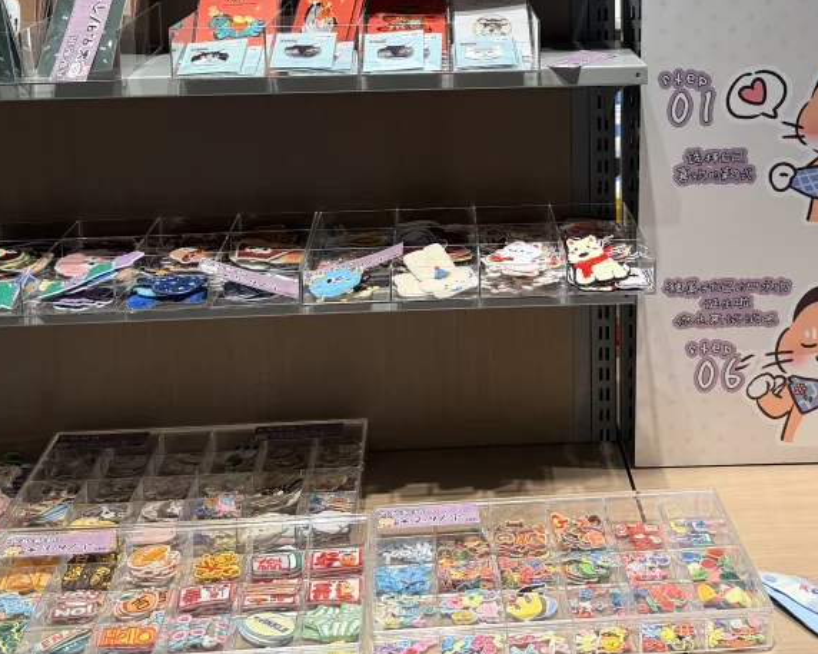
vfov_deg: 25.1
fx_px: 1428
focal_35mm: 59
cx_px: 533
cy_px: 80
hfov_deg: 31.8
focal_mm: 6.76
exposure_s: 1/214
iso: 64
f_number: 1.78
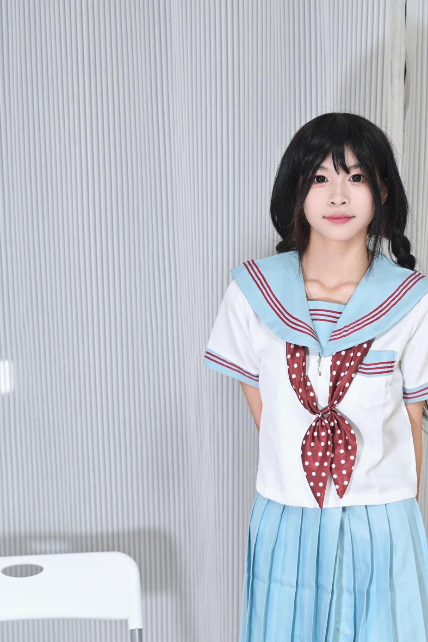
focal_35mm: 72
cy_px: 455
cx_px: 378
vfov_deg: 27.8
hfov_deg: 18.6
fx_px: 1284
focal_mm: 37
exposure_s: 1/100
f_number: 2.8
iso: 1600
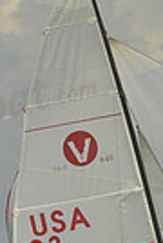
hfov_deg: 1.6
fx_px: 5837
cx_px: 191
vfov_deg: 2.4
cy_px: 352
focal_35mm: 864
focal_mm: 200
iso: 280
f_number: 9
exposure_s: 1/1250
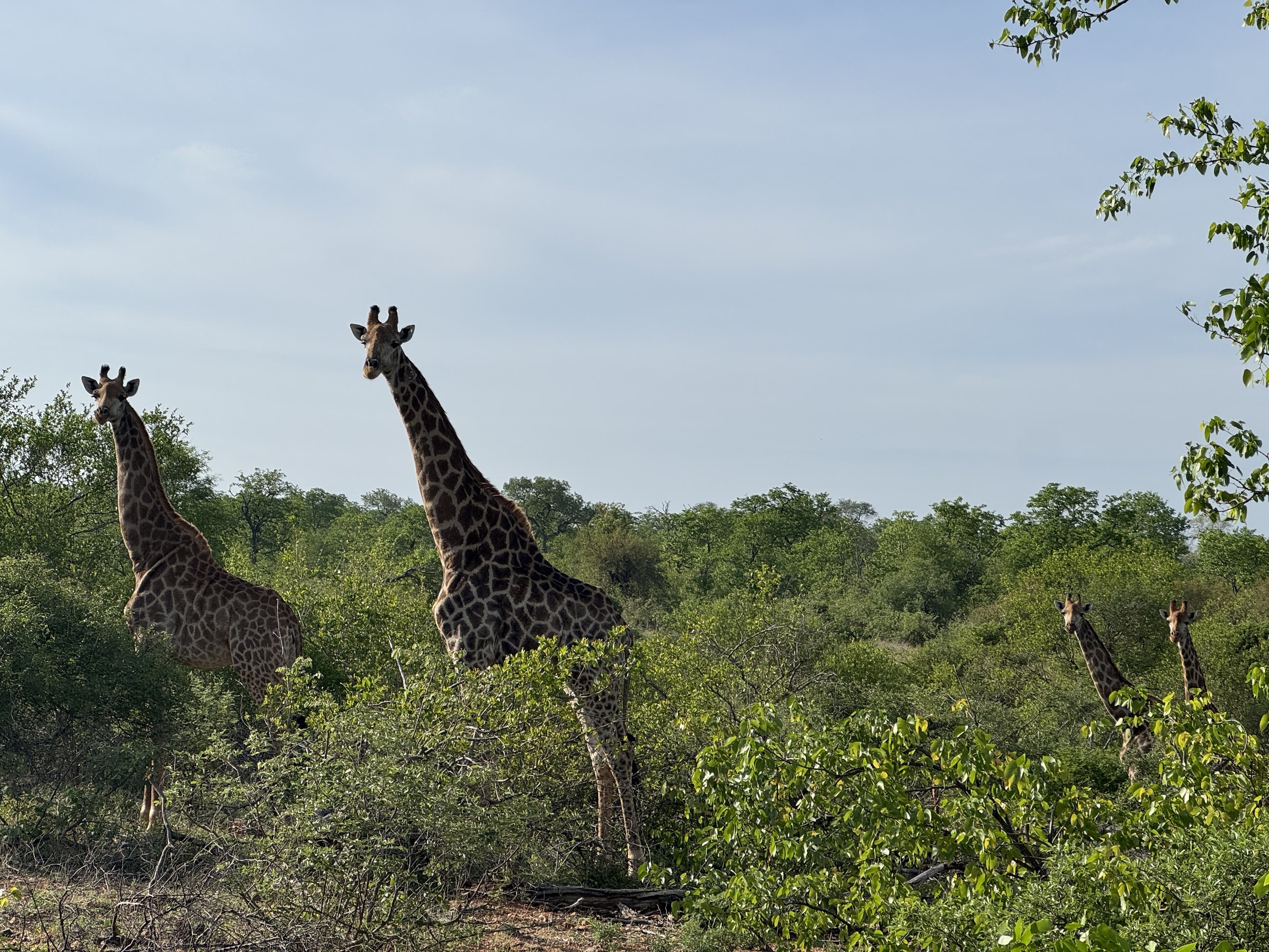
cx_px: 634
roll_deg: -0.2
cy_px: 476
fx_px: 2823
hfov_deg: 25.3
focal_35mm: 77
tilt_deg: +4.9
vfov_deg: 19.1
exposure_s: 1/1698
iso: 25
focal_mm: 9
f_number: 2.8
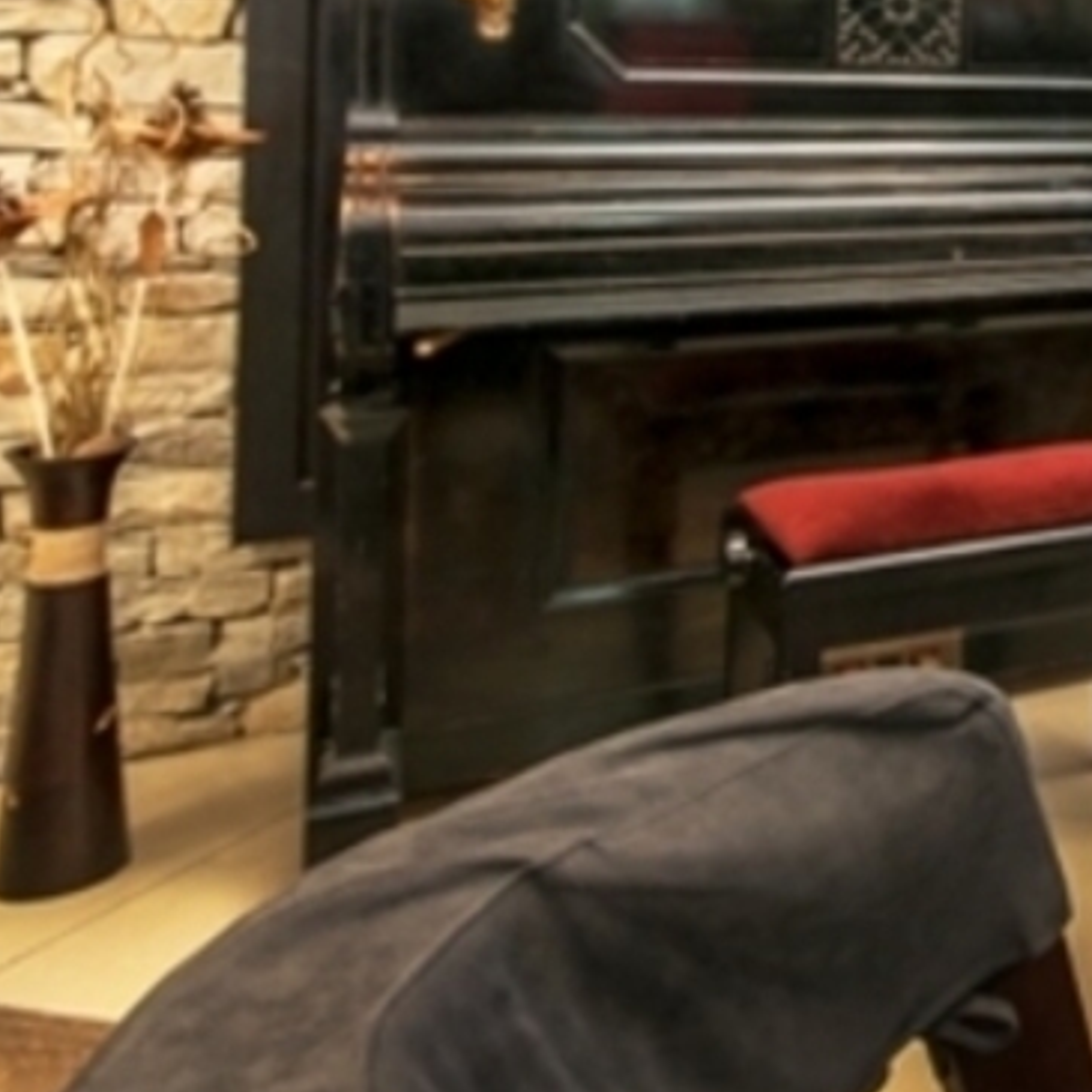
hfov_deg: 31.1
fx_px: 1499
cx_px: 1423
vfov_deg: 37.1
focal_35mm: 42
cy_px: 78
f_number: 8
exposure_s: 2
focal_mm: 10
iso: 100
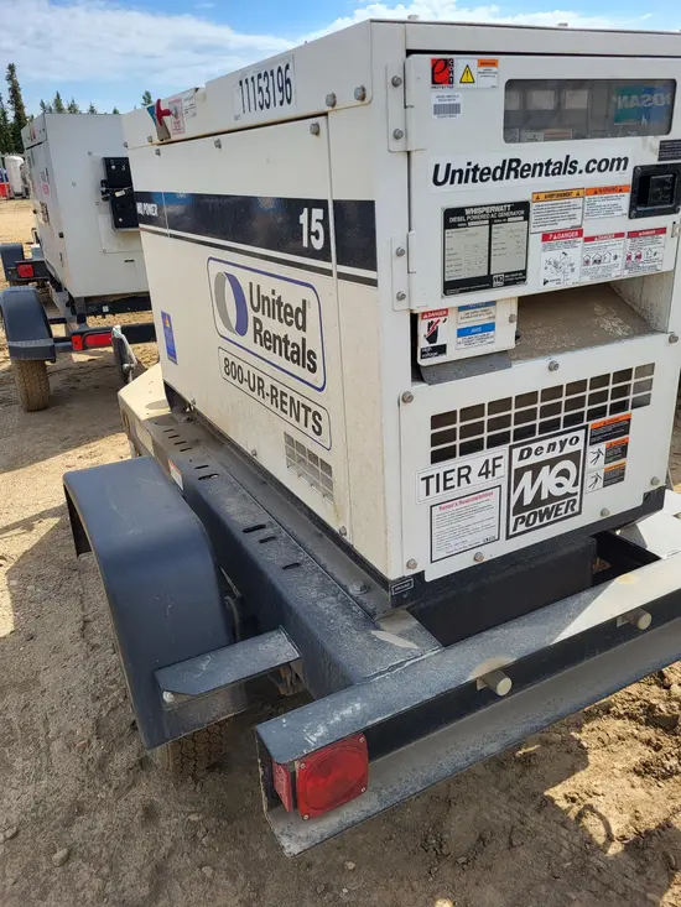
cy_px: 454
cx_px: 340
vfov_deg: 67.3
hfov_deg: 53.1
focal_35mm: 26
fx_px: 682
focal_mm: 5.4
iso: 40
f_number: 1.8
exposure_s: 1/1563
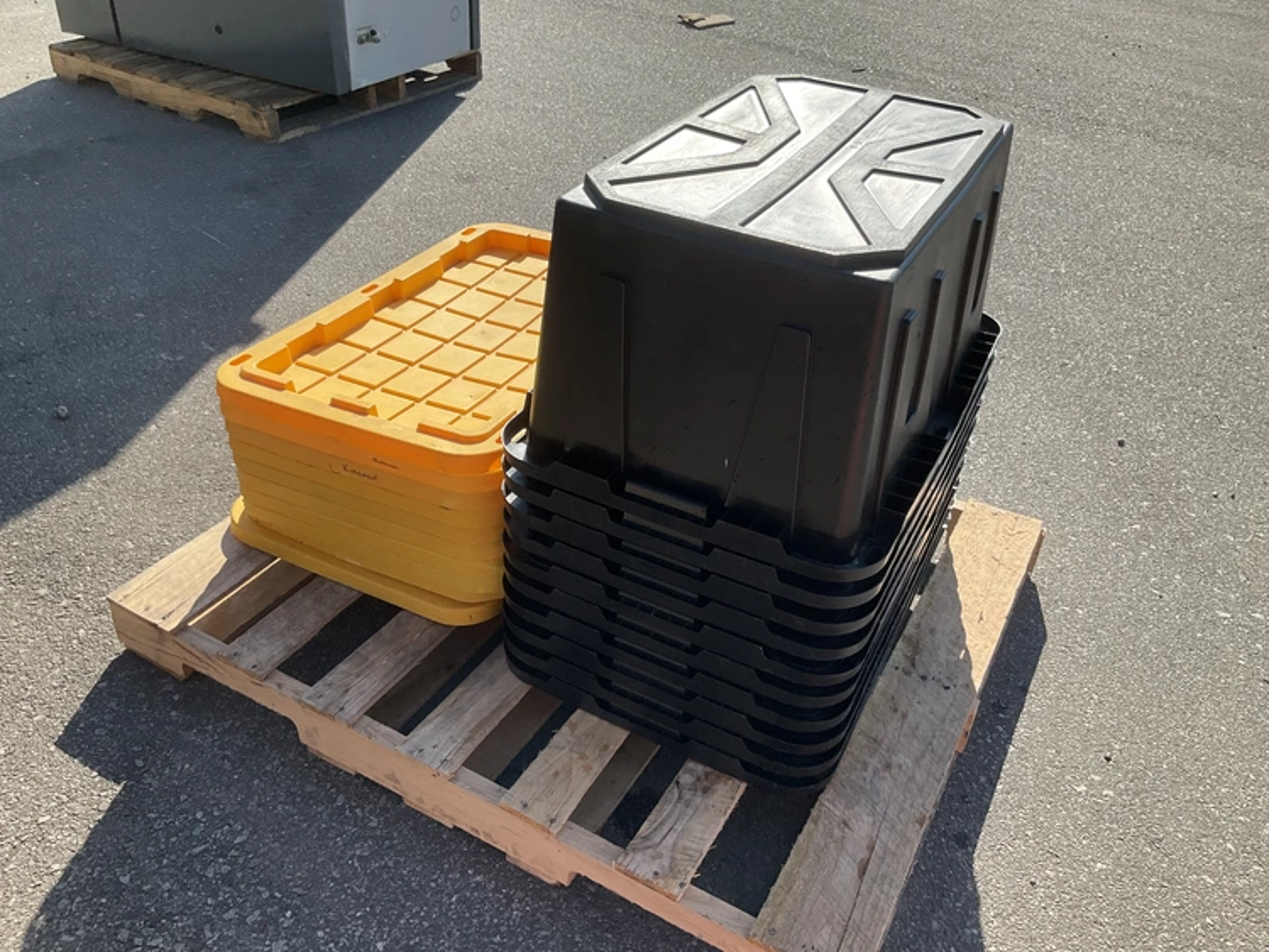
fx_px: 1063
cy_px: 476
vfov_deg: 48.3
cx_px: 634
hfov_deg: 61.6
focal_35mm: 29
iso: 25
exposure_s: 1/1076
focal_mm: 3
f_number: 1.8
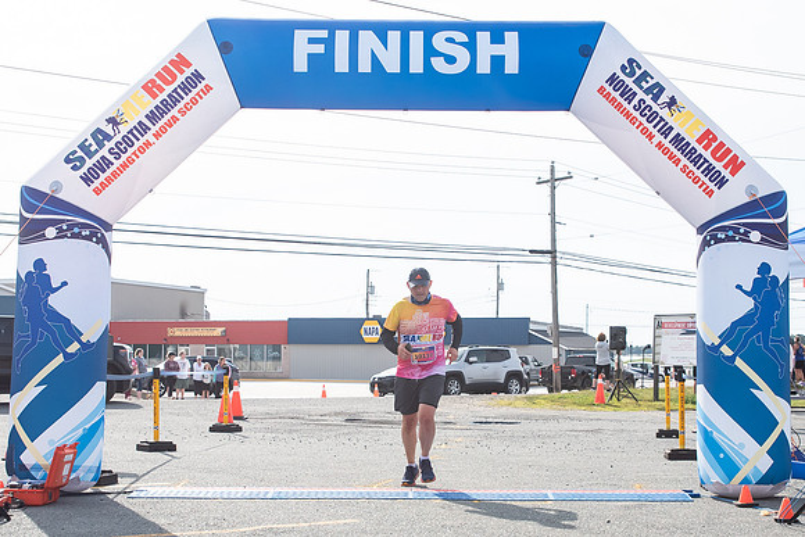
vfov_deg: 22.8
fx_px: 1331
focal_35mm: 59
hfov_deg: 33.6
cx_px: 431
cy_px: 324
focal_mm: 32
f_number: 4
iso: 800
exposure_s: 1/3200
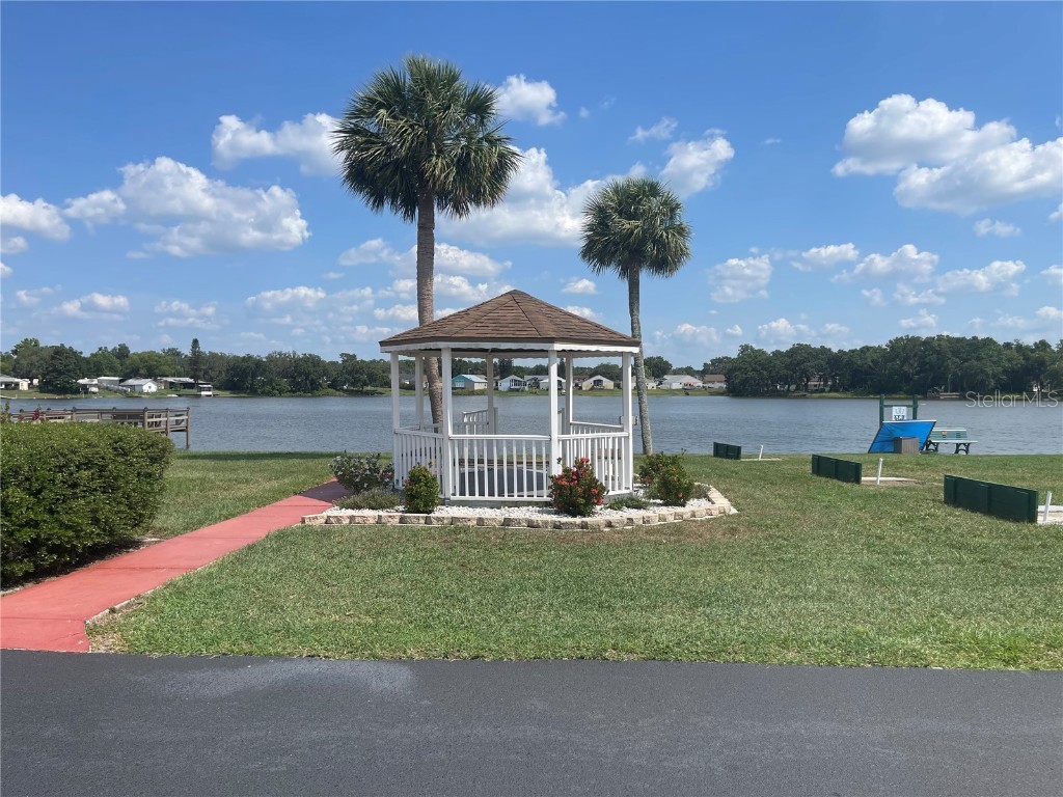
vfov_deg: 53.1
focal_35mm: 26
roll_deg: +0.3
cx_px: 532
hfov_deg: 67.3
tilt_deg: -1.5
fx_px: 798
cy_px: 398
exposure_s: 1/6993
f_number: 1.6
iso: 50
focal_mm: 5.1
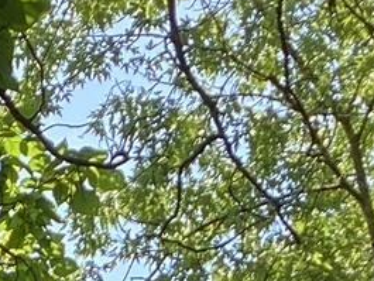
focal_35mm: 191
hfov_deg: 10.3
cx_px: 52
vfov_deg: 7.1
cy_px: 774
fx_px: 2065
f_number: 2.4
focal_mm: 3.3
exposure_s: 1/179
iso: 25
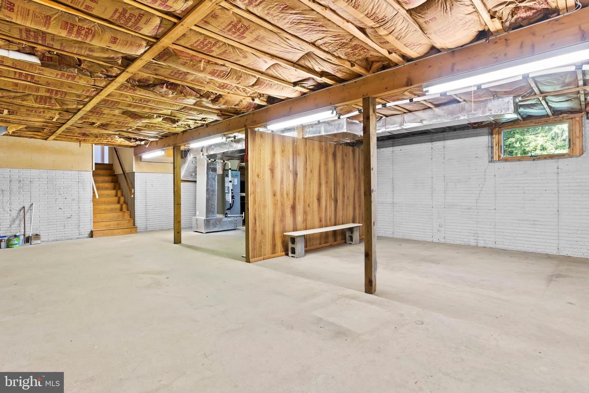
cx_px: 294
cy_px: 196
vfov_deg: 67.4
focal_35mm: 18
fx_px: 294
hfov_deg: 90.0
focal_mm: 18
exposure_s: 1/2.5
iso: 500
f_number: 8
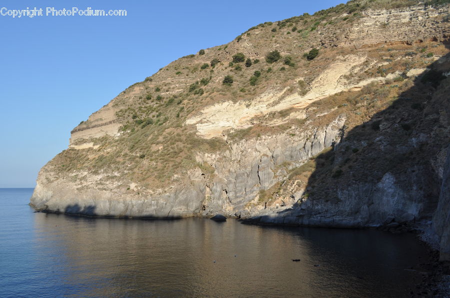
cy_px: 149
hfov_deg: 62.0
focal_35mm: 30
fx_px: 374
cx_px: 225
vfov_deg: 43.5
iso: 200
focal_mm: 20
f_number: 9
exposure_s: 1/320
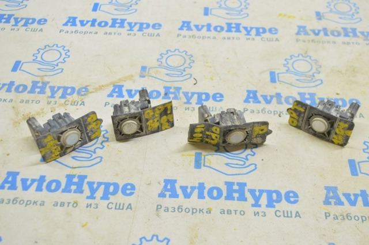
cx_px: 184
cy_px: 122
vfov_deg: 29.8
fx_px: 461
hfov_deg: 43.7
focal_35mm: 45
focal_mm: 30
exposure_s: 1/20
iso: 400
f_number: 5.6
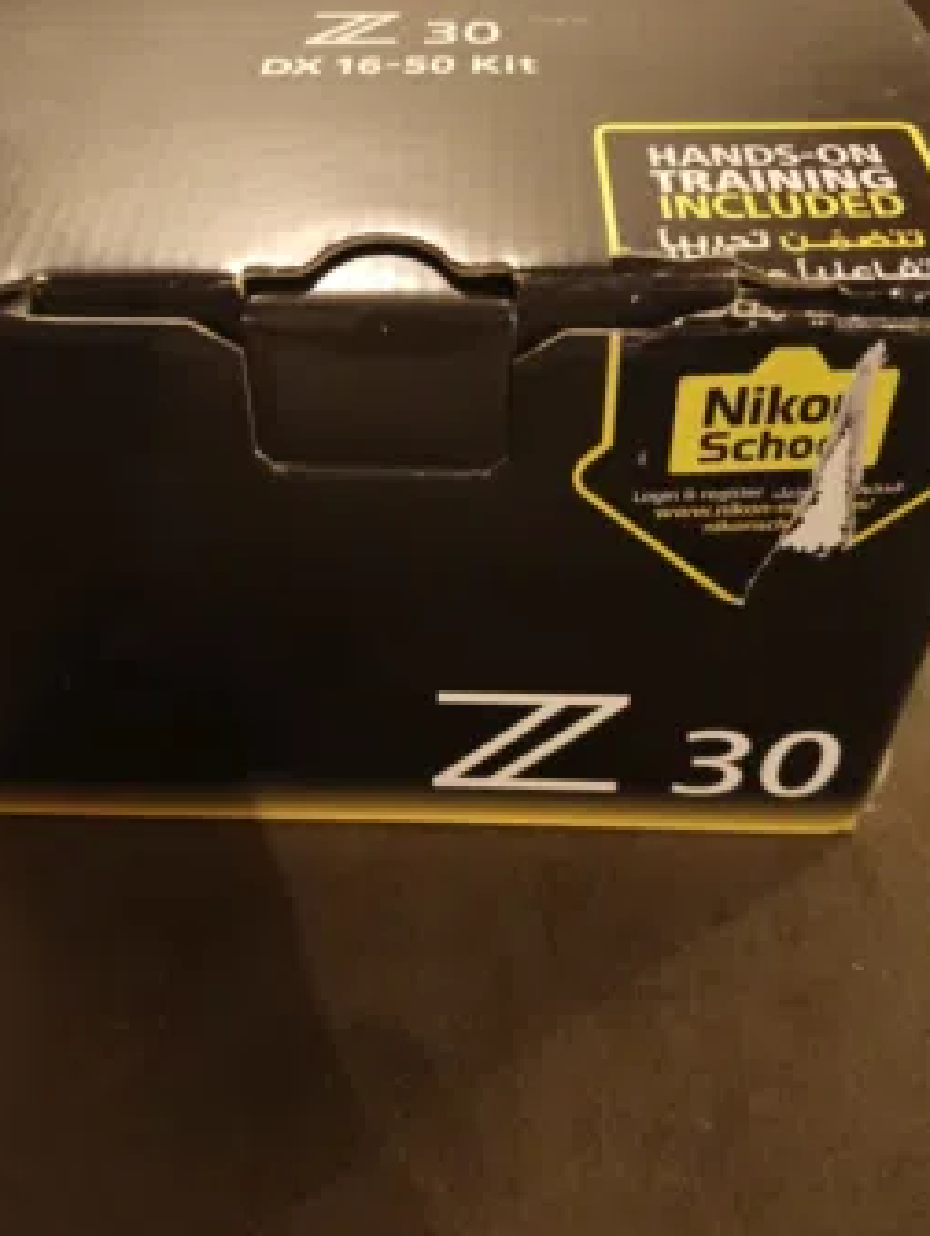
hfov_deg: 45.5
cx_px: 432
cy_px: 601
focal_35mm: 31
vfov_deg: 58.3
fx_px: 1108
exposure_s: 1/20
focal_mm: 4.84
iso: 3200
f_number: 1.8
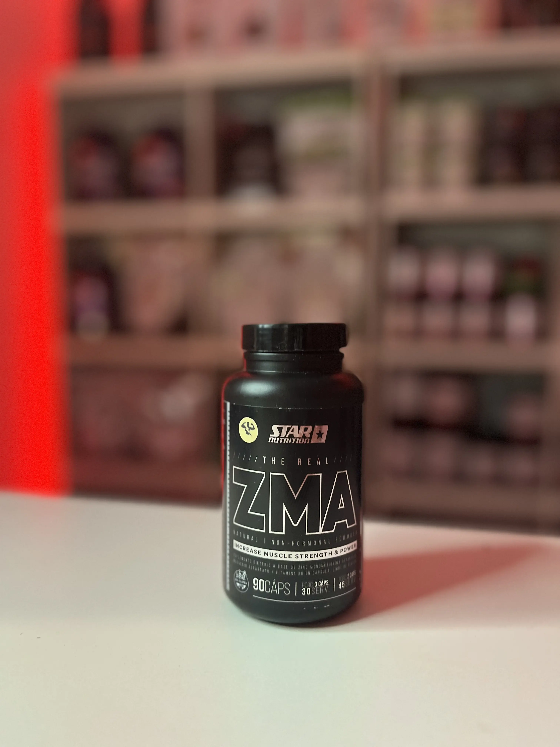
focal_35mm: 26
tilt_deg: -5.9
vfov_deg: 67.3
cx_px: 280
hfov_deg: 53.1
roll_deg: +0.0
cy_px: 374
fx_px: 561
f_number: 1.6
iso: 800
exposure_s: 1/25
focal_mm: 5.1
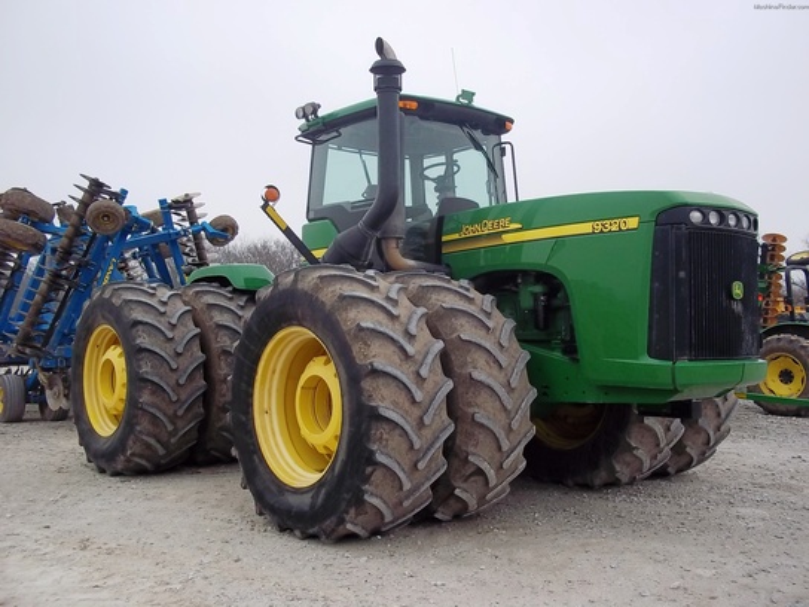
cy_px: 304
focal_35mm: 36
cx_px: 404
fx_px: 841
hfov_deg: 51.4
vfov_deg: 39.7
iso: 80
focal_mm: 6.5
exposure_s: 1/125
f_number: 3.1
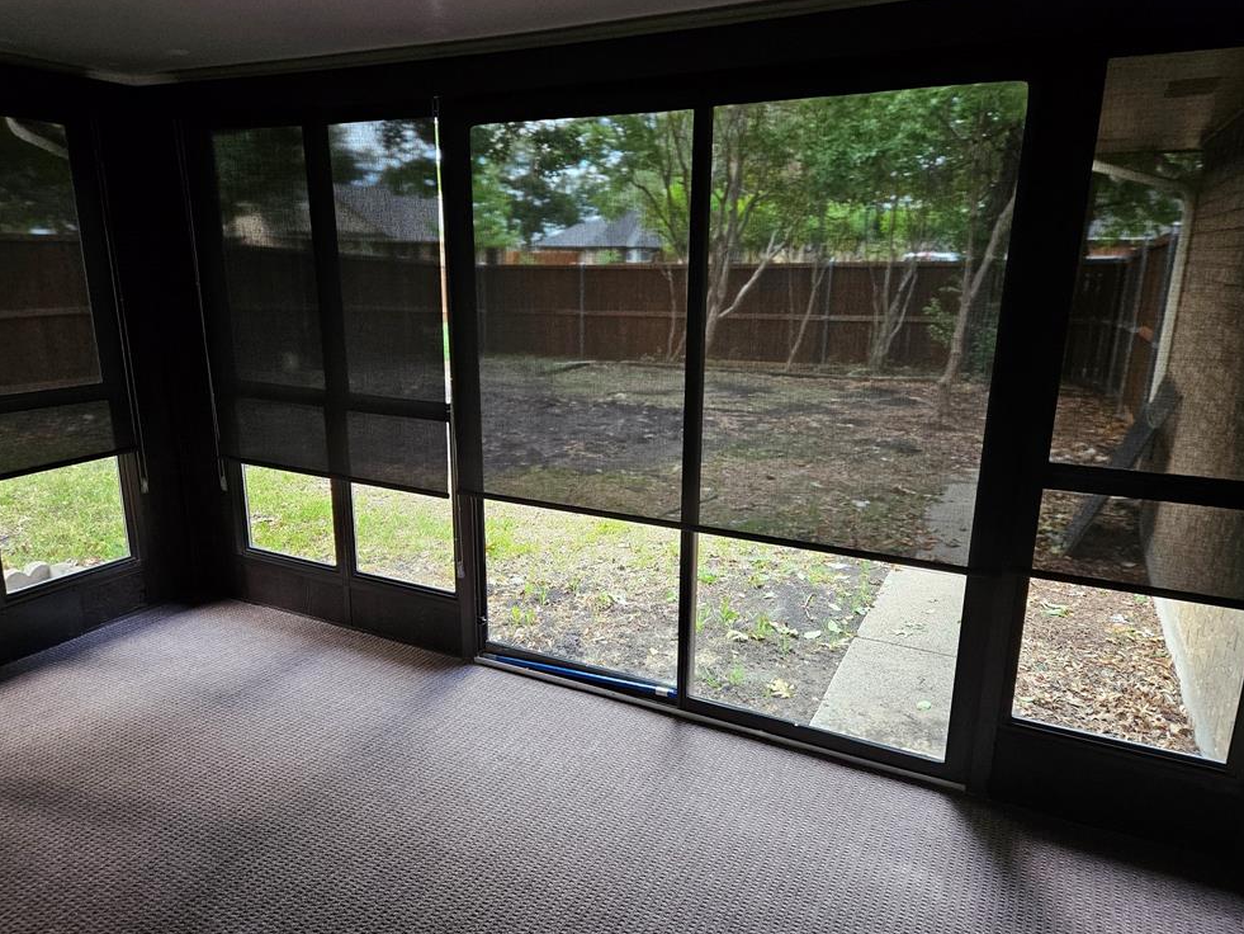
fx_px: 863
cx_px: 606
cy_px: 475
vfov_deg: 56.8
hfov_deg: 71.6
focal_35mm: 24
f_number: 1.8
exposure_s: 1/120
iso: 250
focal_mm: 5.4
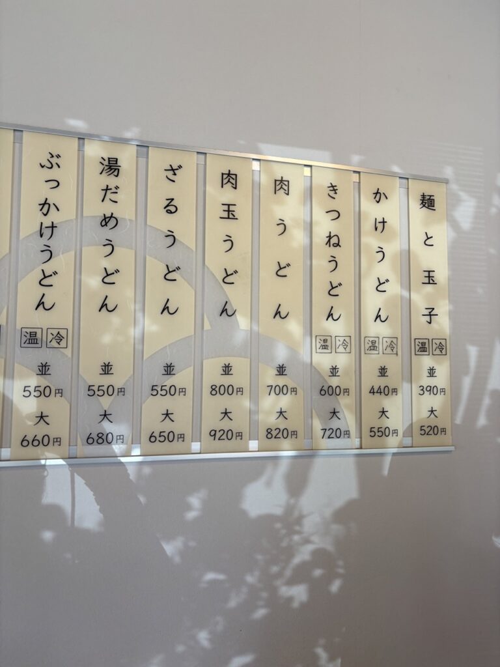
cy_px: 334
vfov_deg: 67.3
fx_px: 501
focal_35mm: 26
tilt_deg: +3.2
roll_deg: -1.6
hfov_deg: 53.1
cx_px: 250
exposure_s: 1/120
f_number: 1.6
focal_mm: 5.96
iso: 64
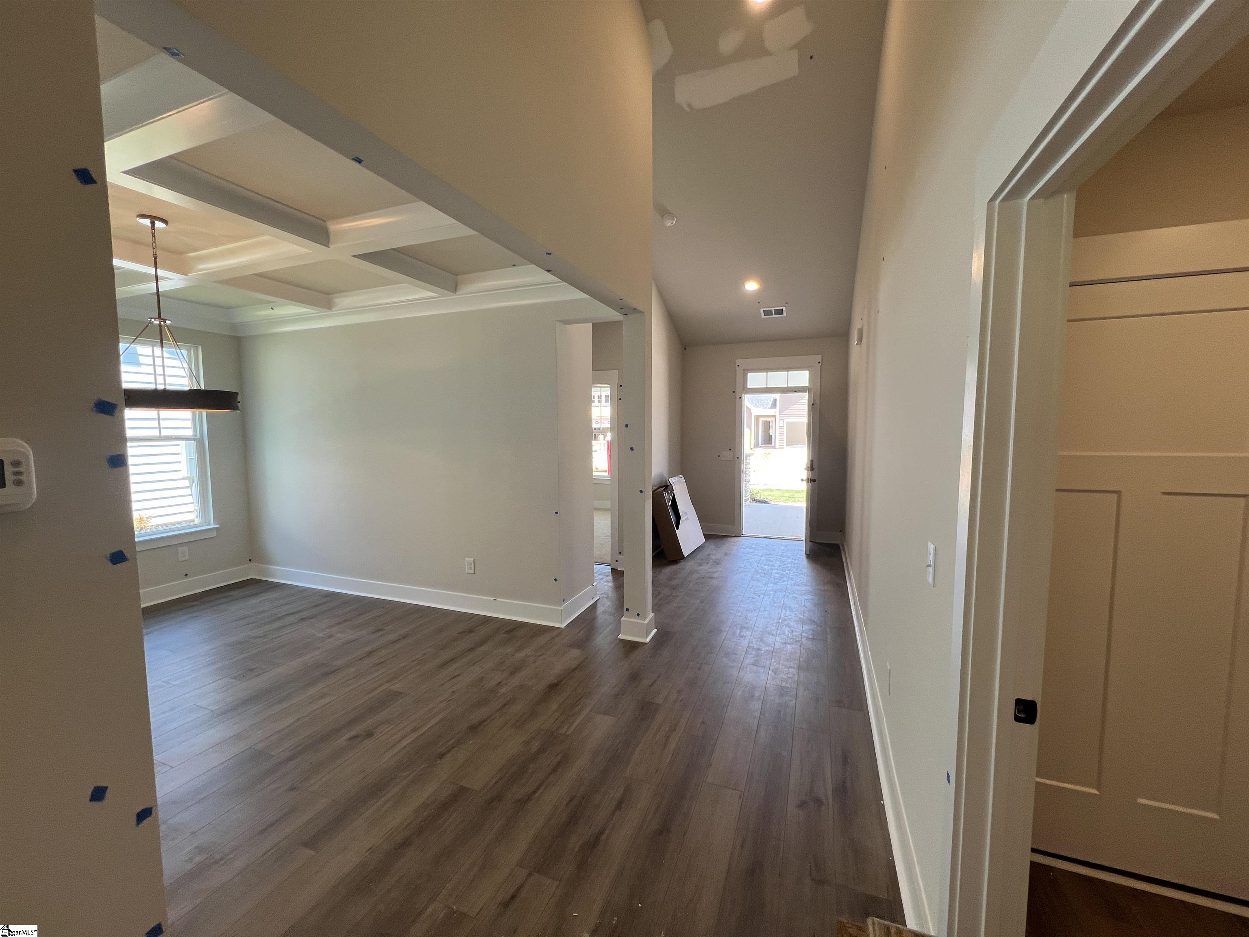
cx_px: 624
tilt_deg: -3.7
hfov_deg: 106.2
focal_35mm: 13
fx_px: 469
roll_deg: +0.5
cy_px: 468
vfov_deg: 89.9
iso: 80
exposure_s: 1/120
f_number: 1.8
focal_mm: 1.57
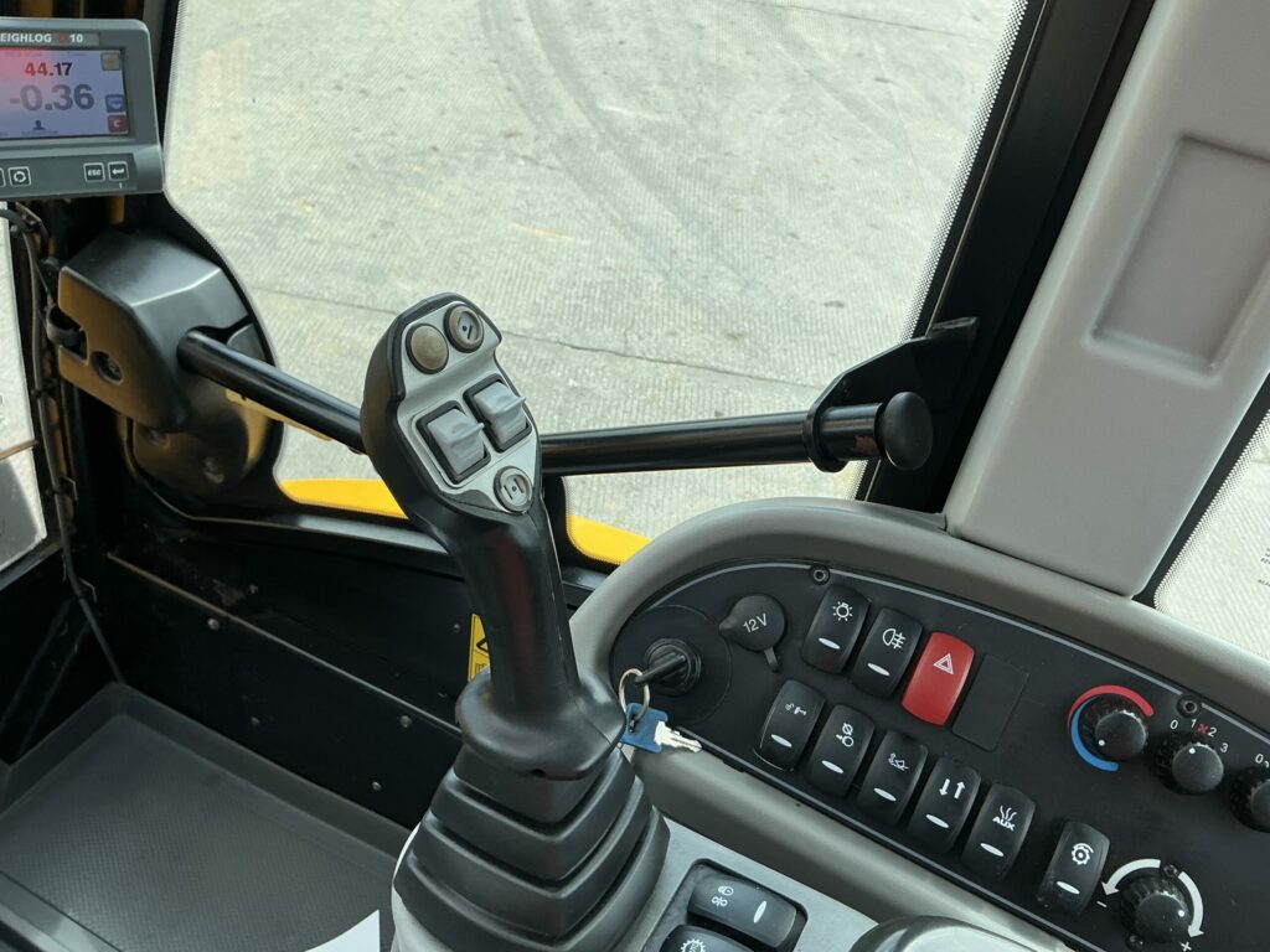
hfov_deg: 63.4
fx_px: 1027
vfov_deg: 49.7
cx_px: 635
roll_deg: -10.5
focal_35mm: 28
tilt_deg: -37.7
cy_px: 476
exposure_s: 1/545
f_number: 1.8
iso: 25
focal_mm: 3
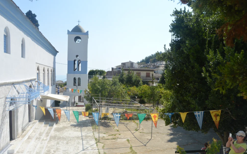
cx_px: 124
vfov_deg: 44.5
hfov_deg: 66.5
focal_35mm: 28
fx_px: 188
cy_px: 82
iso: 100
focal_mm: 18
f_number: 8
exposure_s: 1/250
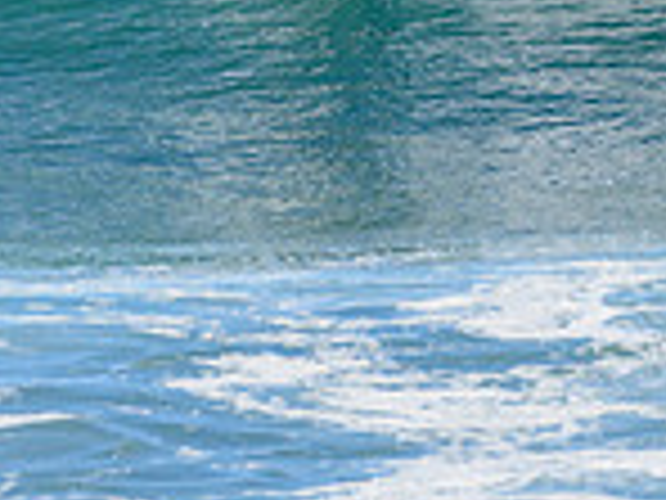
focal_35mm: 1924
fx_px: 37017
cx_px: 345
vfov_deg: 0.8
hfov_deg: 1.0
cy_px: -187
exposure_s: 1/2000
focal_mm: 500
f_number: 5.6
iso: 220
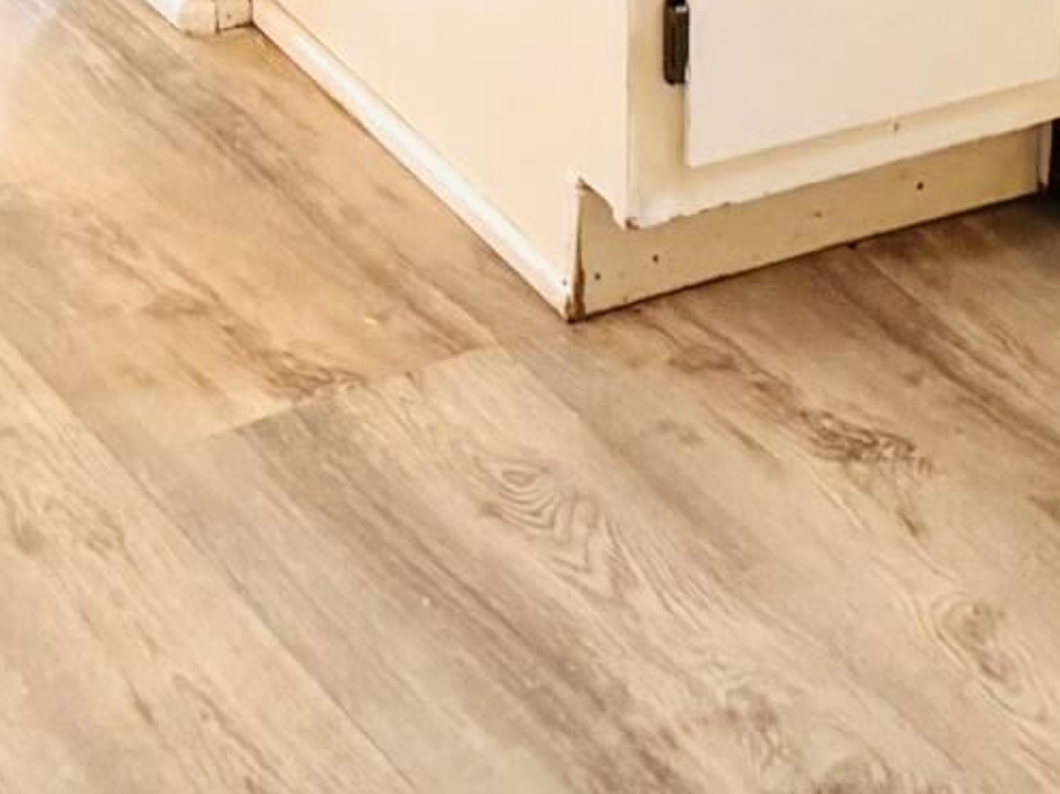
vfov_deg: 8.4
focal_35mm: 158
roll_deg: -1.7
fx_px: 4836
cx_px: 1867
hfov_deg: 11.6
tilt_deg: -7.5
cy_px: -1283
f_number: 1.6
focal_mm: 5.96
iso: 125
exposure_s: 1/60
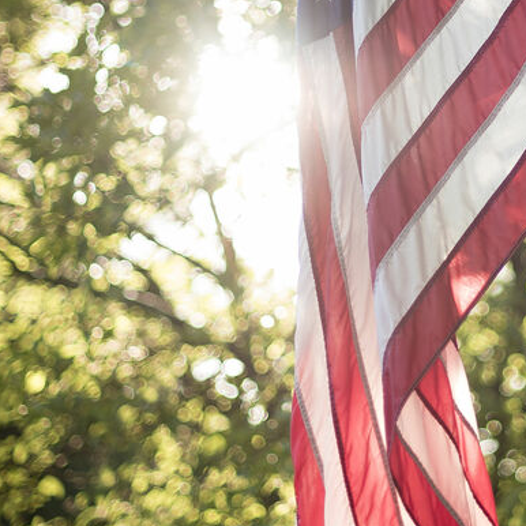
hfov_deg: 13.1
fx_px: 2269
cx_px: 466
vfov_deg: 13.2
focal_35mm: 132
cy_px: 169
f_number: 1.4
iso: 64
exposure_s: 1/400
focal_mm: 50
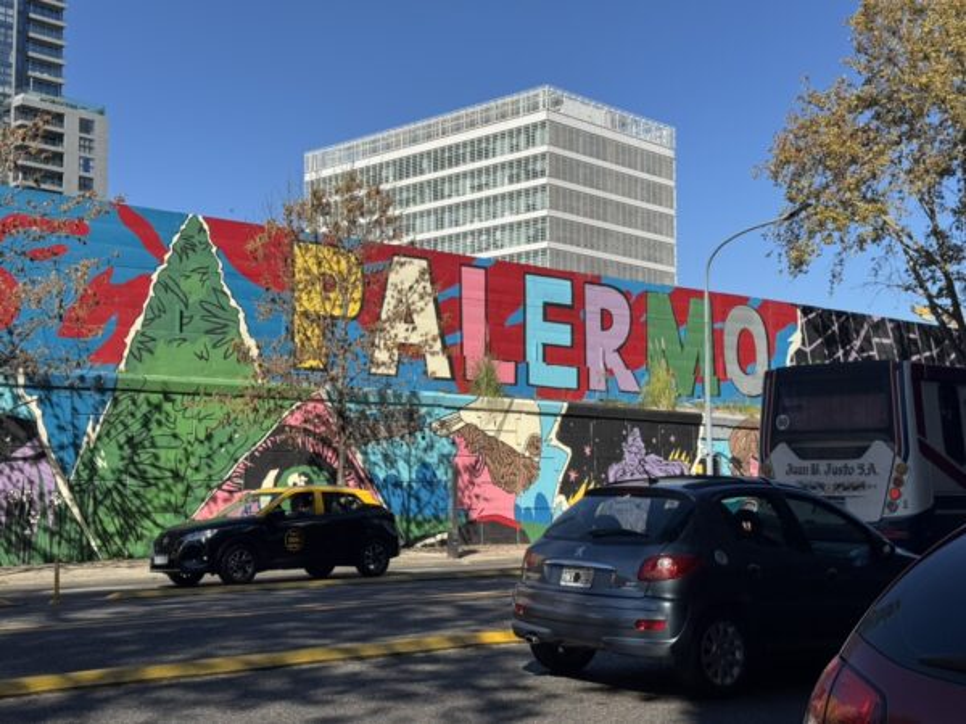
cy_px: 362
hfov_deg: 39.7
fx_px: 1339
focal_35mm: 48
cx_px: 483
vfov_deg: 30.3
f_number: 1.78
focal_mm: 6.76
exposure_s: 1/4049
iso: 64
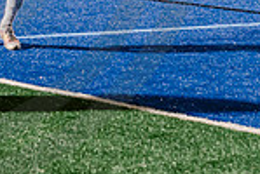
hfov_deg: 7.5
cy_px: -109
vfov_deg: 5.0
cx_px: -98
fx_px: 1968
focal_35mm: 272
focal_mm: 70
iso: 2500
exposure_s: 1/160
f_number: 4
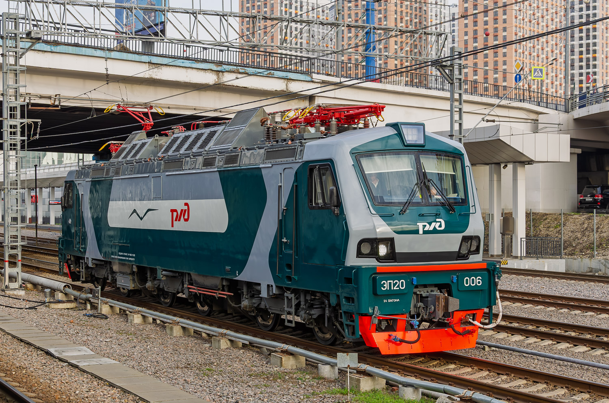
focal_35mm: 57
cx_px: 304
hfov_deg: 35.1
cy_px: 202
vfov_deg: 23.7
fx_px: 962
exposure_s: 1/200
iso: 320
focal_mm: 38
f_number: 7.1
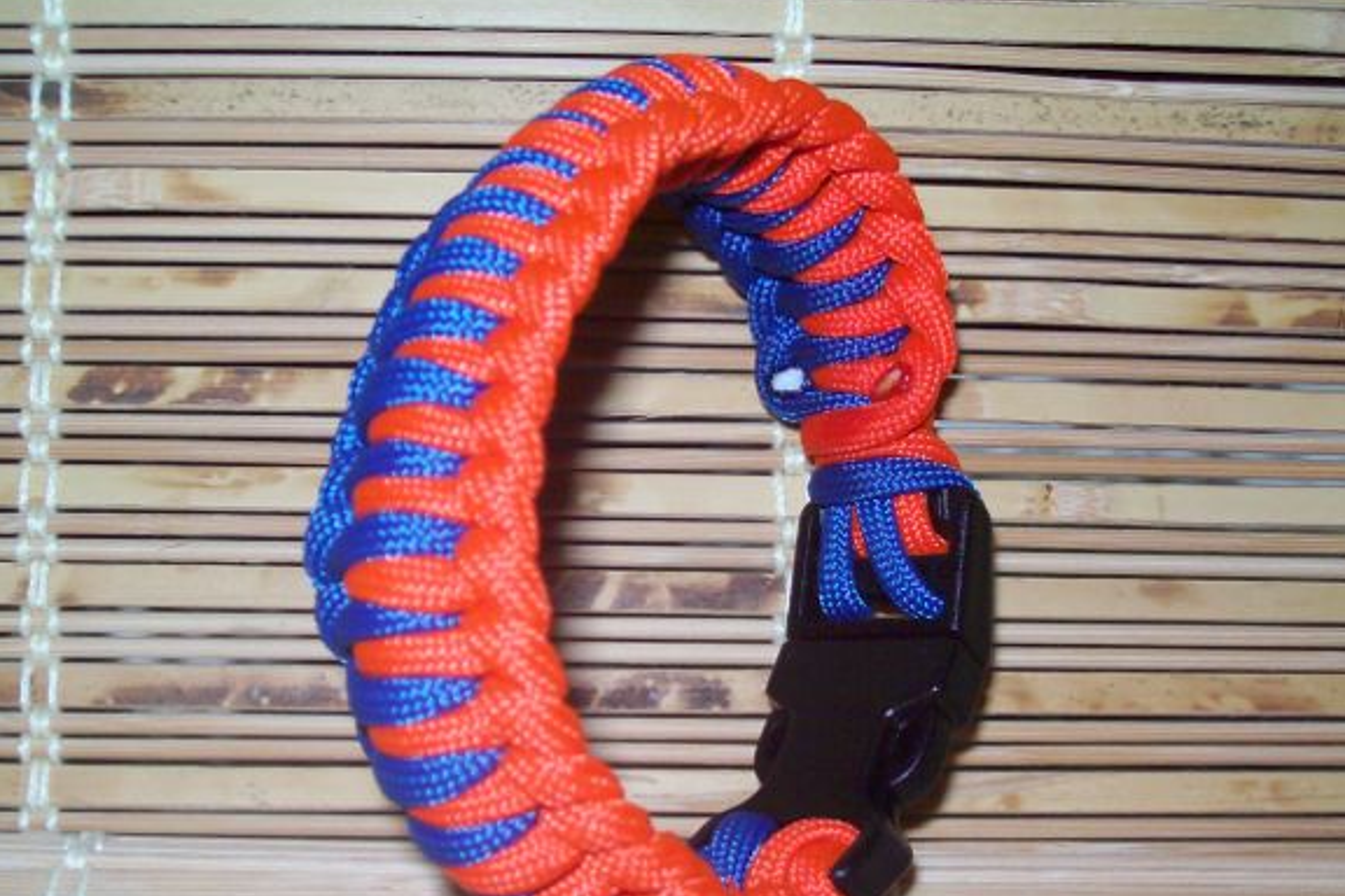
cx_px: 647
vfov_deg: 25.9
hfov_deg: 38.2
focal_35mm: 52
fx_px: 1943
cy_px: 532
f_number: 3
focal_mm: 7.6
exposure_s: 1/73.6
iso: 80
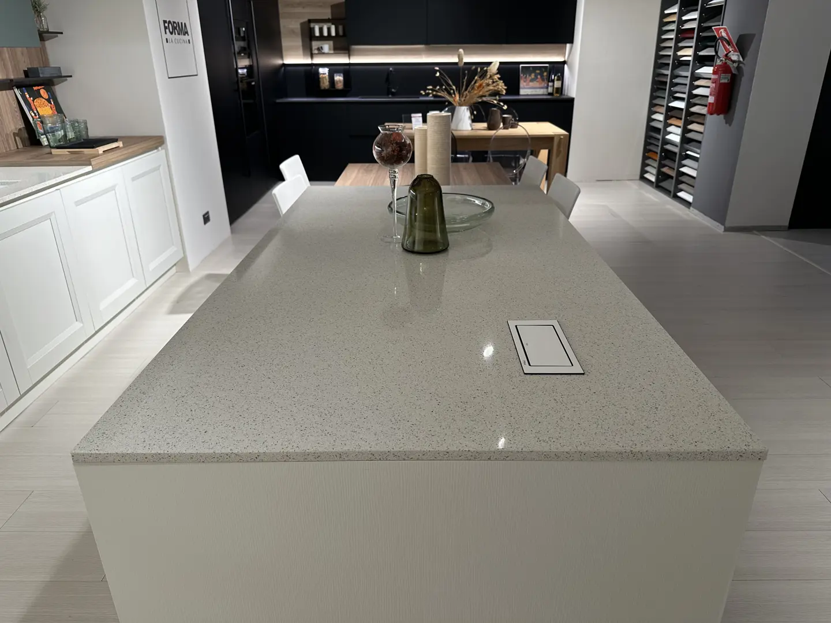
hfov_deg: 71.6
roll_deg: +0.6
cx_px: 416
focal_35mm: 24
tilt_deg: -23.2
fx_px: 576
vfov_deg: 56.8
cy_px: 312
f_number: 1.78
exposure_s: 1/100
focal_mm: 6.86
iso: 125
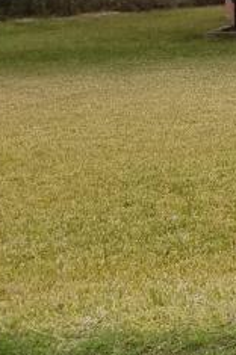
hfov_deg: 9.1
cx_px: 728
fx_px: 1164
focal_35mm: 118
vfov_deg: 16.9
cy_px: -21
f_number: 1.7
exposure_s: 1/1928
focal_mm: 4.2
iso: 50
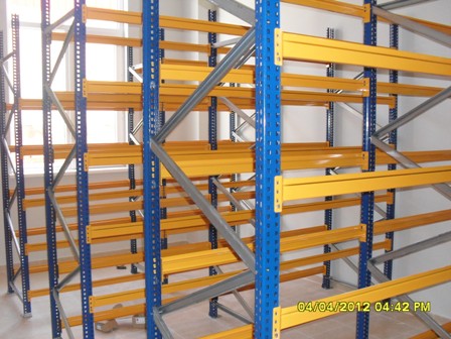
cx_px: 226
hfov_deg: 49.0
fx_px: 495
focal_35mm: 38
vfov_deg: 37.7
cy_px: 170
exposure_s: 1/45
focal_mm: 6.3
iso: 200
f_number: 2.8
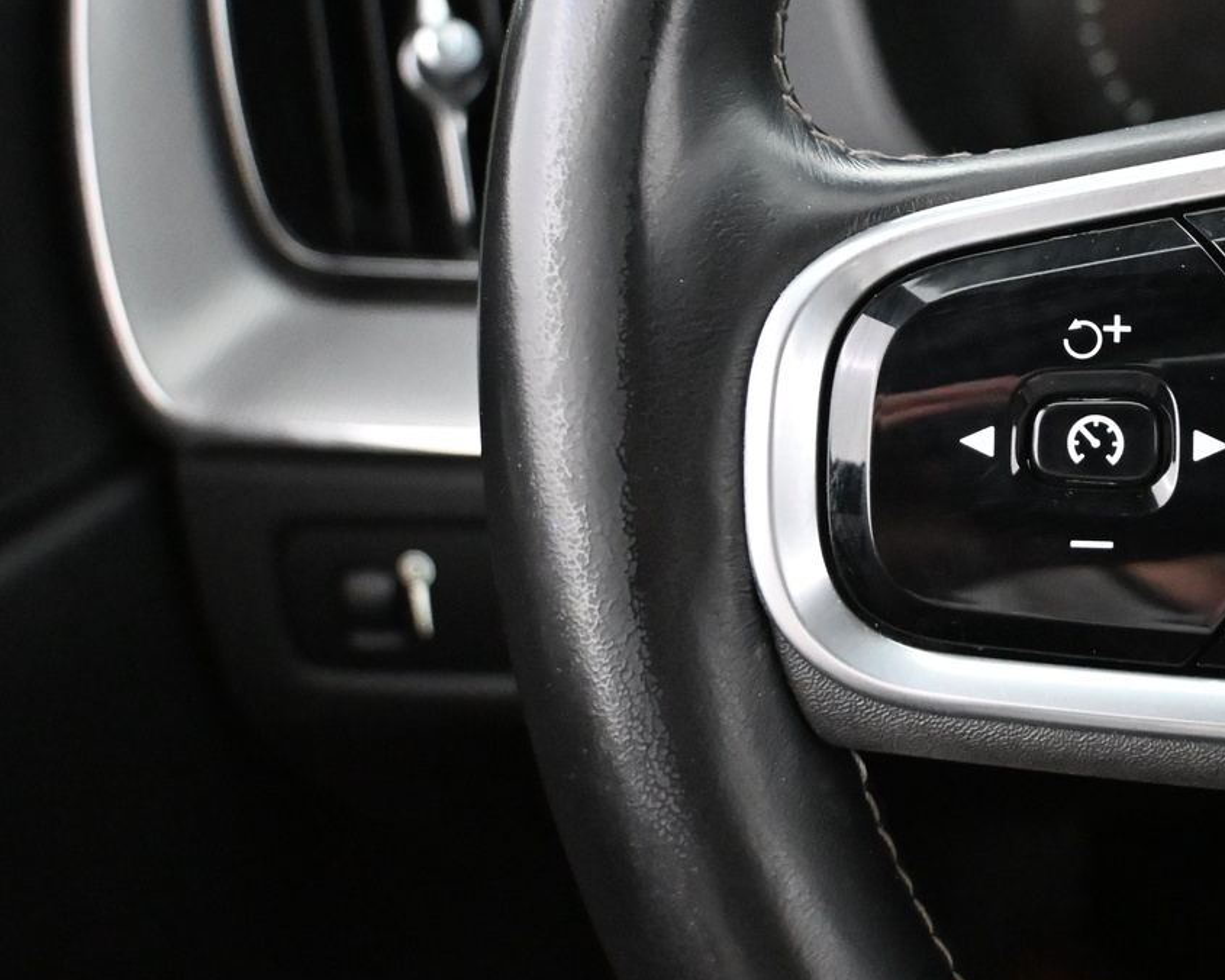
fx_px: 2986
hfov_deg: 22.7
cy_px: 316
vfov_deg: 18.6
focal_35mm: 82
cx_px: 1058
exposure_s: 1/60
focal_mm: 30.5
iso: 8000
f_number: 4.8
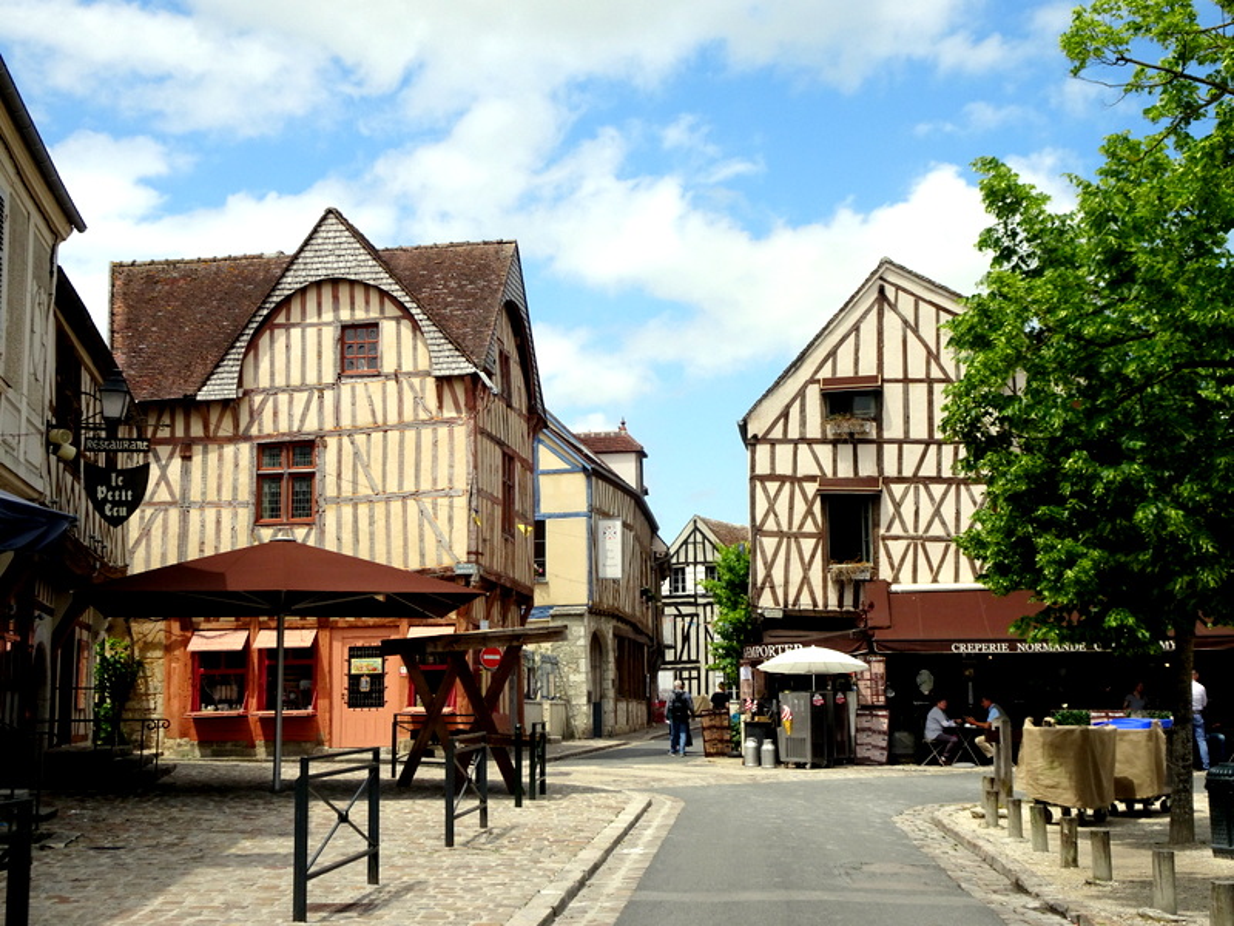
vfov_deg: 33.6
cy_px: 463
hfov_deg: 43.9
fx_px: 1533
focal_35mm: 43
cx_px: 617
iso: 80
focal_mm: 7.3
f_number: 4
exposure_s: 1/640
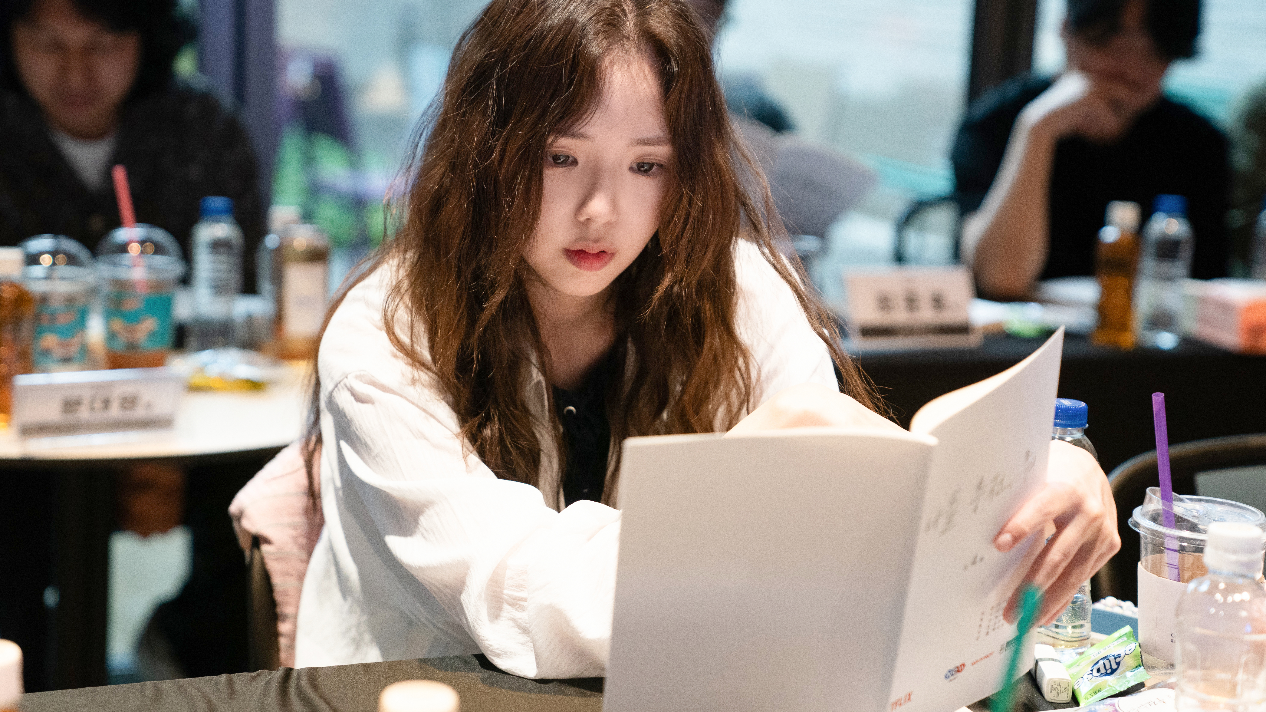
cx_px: 629
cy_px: 322
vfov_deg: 16.3
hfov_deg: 28.6
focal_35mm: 74
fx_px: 2484
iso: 2500
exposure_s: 1/160
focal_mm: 70
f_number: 2.8
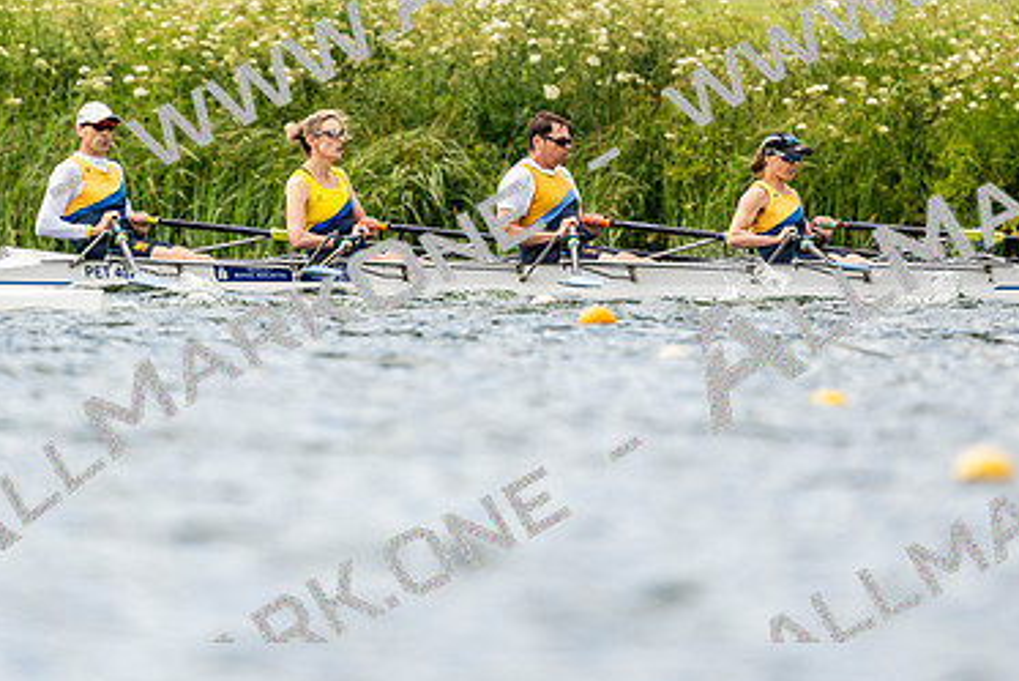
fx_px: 26418
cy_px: 174
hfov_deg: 2.2
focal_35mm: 933
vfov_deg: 1.5
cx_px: 464
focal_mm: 600
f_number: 6.3
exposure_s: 1/2000
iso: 400
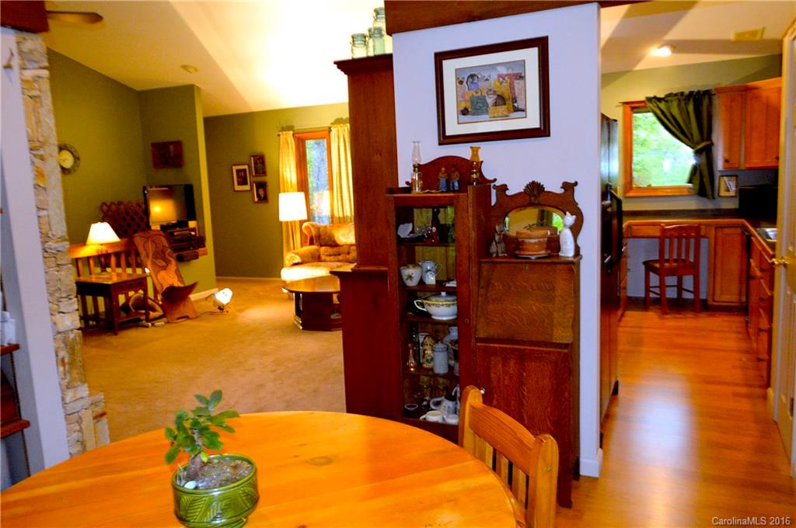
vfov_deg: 47.8
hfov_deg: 67.4
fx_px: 596
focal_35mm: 27
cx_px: 398
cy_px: 264
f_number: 3.5
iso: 1400
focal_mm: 18
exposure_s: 1/60
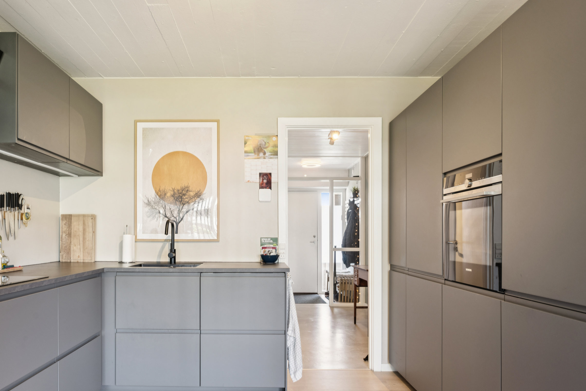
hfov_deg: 71.0
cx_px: 244
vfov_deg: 50.9
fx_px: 407
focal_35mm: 25
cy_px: 239
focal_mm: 19
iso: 200
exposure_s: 1/3.33
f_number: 10
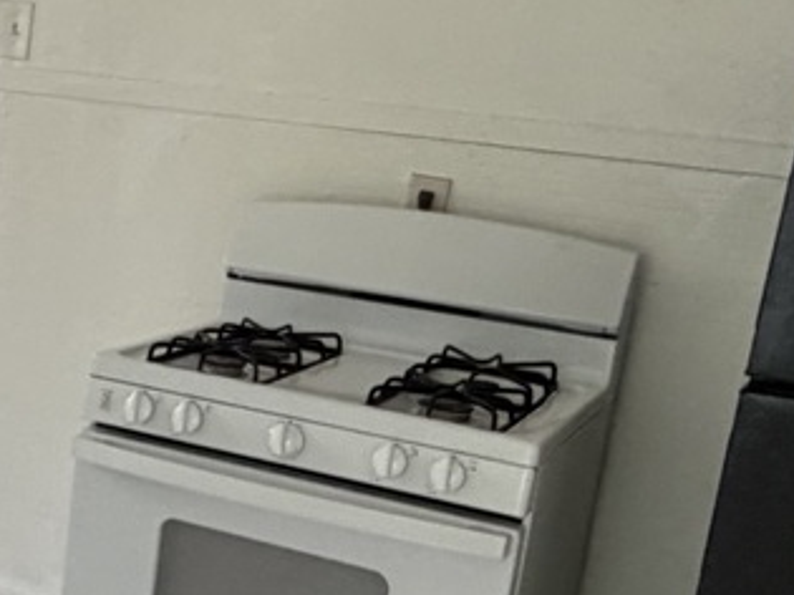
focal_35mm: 64
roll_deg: -4.1
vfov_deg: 22.8
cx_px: -25
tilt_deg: -13.8
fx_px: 1467
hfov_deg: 28.2
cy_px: 413
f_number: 2.2
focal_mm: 2.22
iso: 500
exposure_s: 1/60
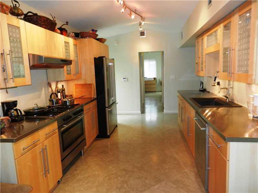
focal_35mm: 25
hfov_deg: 69.4
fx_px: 186
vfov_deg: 54.9
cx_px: 129
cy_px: 96
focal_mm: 4.5
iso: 200
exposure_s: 1/30
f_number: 3.5
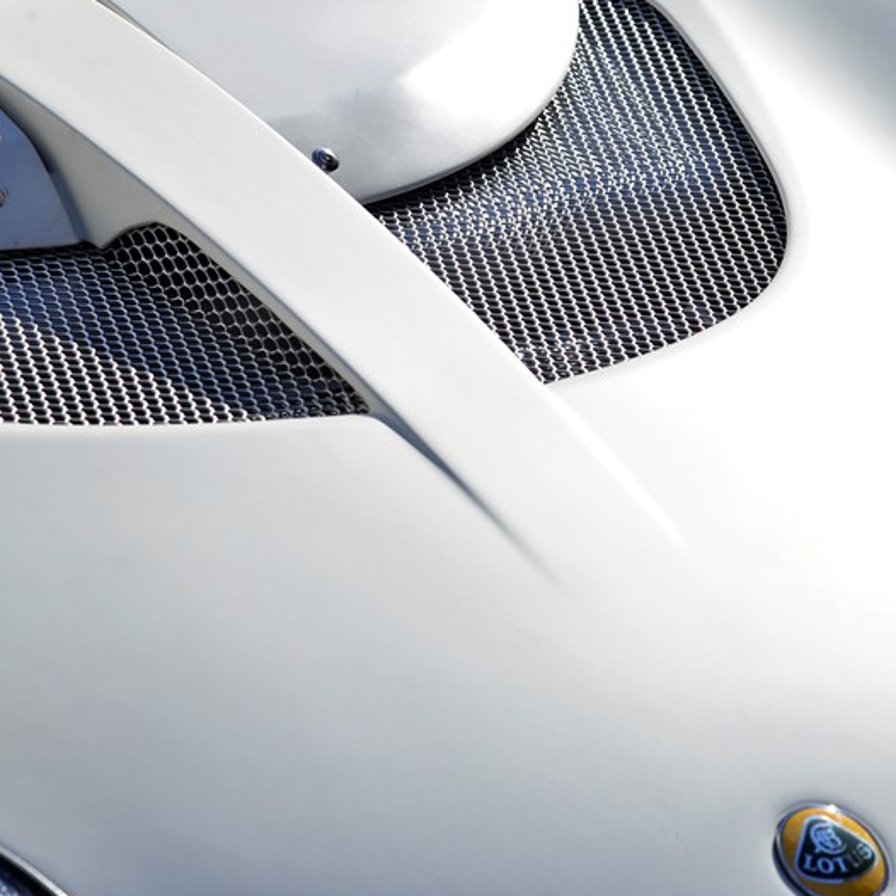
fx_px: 5447
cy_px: 368
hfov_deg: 9.4
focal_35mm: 186
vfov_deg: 9.4
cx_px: 770
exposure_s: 1/250
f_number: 8
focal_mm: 120
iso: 100
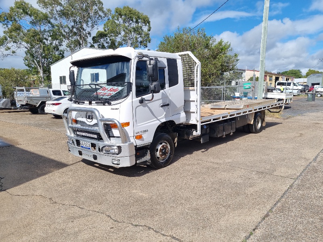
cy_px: 121
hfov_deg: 67.3
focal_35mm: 26
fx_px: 243
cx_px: 162
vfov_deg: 53.1
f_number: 1.8
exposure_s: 1/5000
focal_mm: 5.4
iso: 50
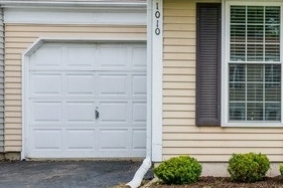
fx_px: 605
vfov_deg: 17.7
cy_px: 95
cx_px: 322
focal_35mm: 77
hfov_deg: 24.3
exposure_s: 1/125
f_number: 9.5
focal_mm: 24
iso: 200
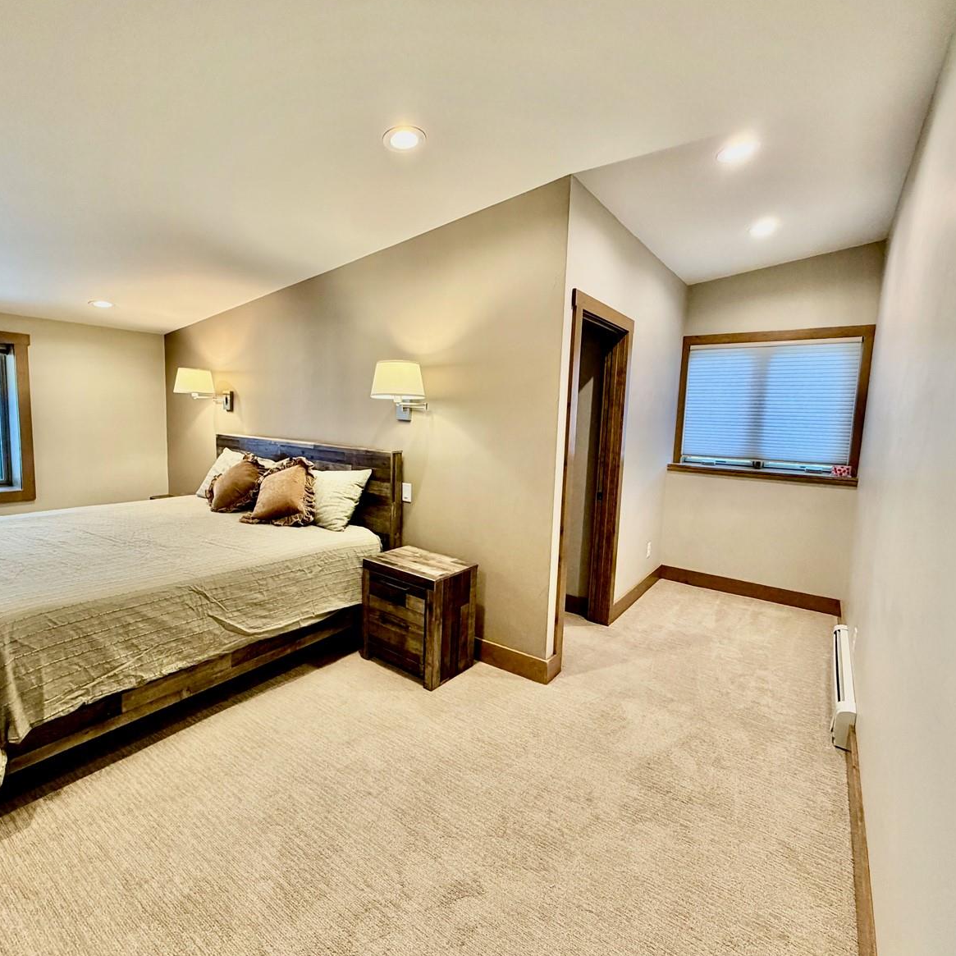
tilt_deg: -6.8
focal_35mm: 17
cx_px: 442
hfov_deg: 83.8
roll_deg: -1.6
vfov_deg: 84.0
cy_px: 473
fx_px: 531
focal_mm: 2.22
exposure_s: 1/60
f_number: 2.2
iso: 250
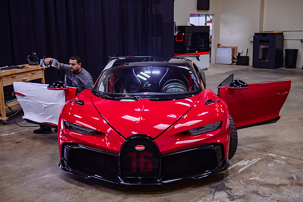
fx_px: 337
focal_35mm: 40
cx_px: 152
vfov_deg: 33.4
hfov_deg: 48.4
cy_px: 101
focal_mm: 40
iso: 100
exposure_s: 1/100
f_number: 2
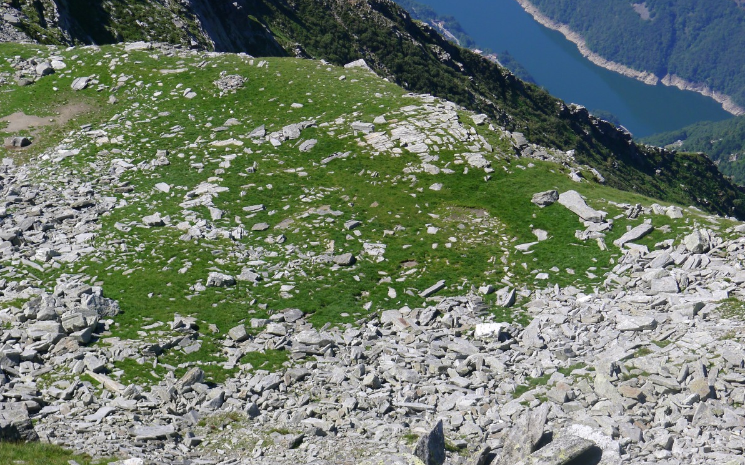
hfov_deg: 25.2
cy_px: 238
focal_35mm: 82
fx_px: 1665
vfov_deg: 15.9
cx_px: 371
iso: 80
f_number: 4
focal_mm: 17.1
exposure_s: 1/640
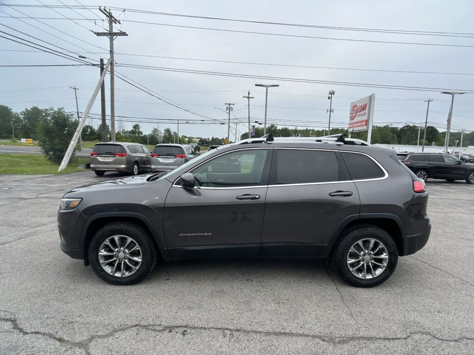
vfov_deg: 53.1
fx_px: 356
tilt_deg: -6.9
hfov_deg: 67.3
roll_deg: -1.7
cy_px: 178
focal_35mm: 26
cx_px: 237
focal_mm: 5.7
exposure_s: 1/2165
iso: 50
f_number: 1.5
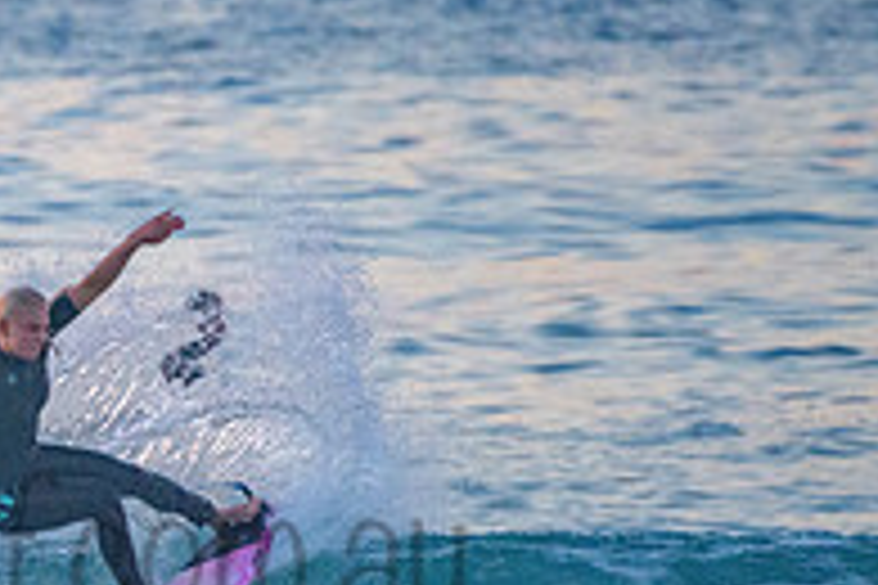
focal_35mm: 1488
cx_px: -9
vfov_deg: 0.9
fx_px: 36288
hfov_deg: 1.4
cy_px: 502
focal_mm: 500
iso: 3600
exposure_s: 1/2000
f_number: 5.6
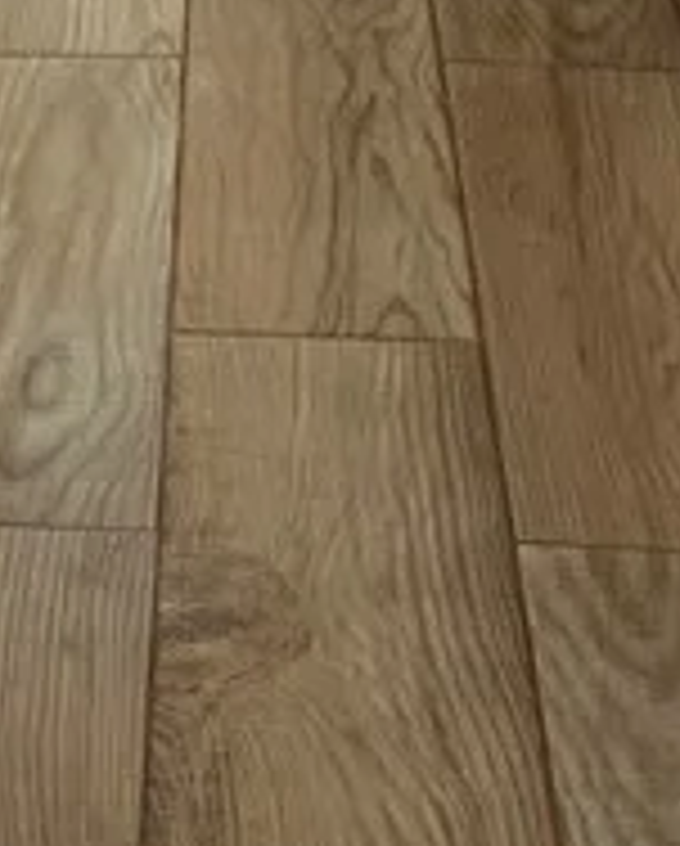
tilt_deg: -1.0
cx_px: -203
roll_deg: +1.1
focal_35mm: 138
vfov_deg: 11.7
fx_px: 3463
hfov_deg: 10.9
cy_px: -1102
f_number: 1.5
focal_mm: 5.7
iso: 100
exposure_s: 1/120
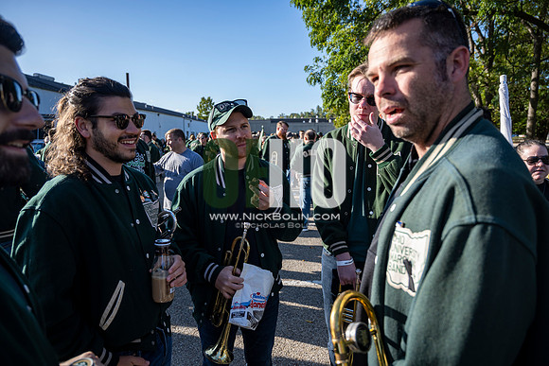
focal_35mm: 24
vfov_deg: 53.2
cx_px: 274
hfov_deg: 73.7
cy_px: 183
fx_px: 366
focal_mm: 24
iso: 125
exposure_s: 1/500
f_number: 4
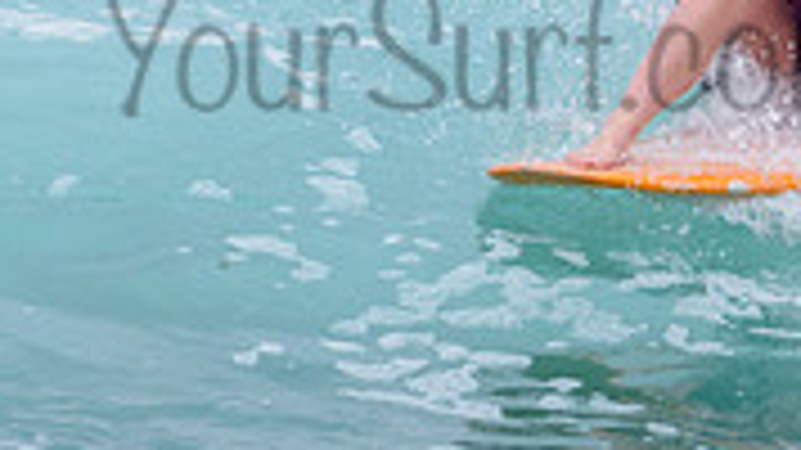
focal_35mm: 2088
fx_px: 44334
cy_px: -67
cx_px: 631
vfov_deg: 0.6
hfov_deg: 1.0
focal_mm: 500
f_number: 5.6
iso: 720
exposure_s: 1/1250
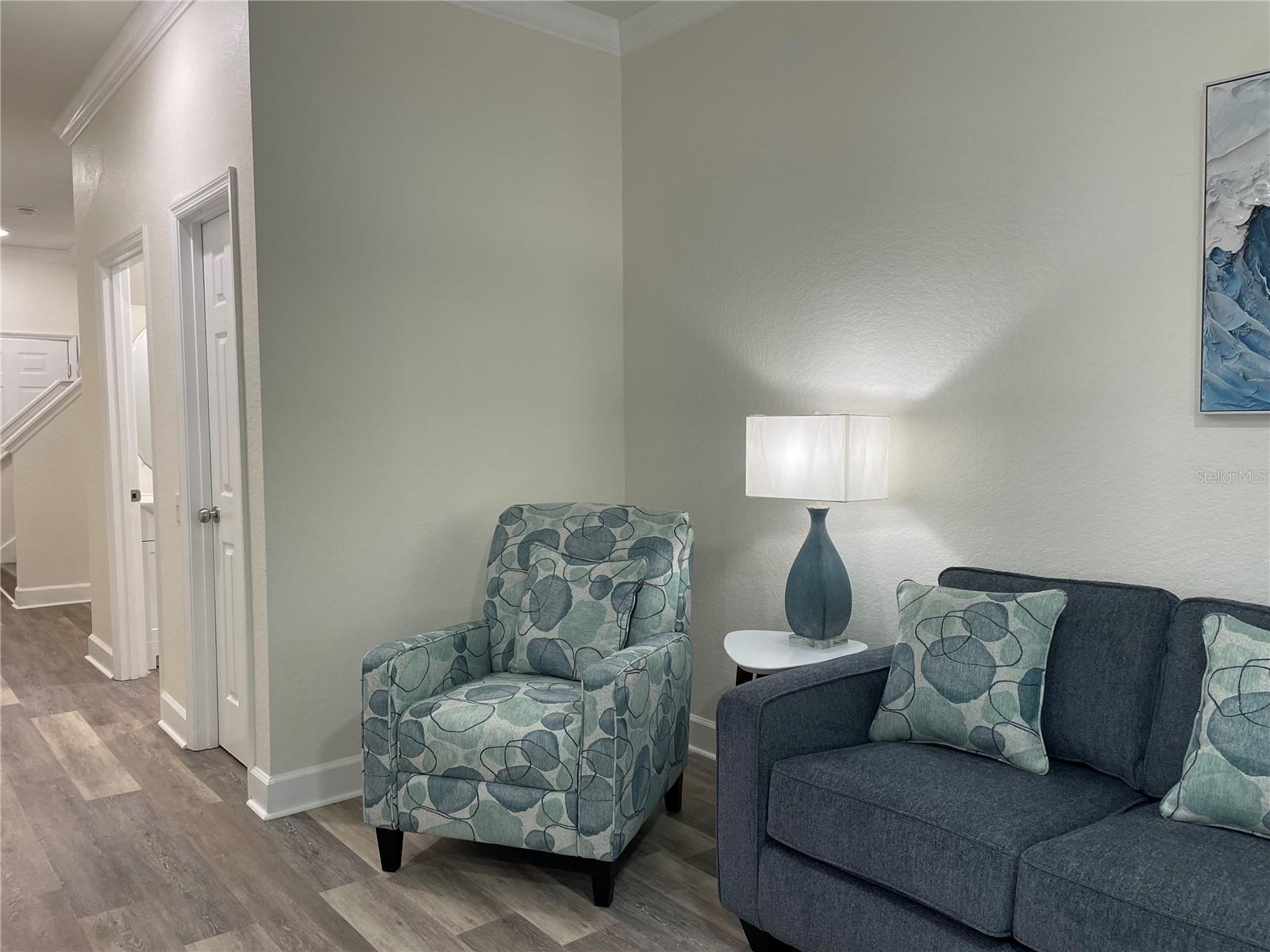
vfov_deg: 53.1
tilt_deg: -3.6
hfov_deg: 67.3
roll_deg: +0.0
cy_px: 476
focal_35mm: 26
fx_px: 954
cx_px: 635
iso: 64
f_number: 1.6
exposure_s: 1/60
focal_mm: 4.2
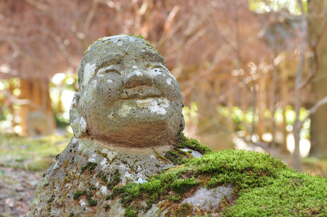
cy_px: 108
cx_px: 164
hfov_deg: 15.2
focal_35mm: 135
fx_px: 1225
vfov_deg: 10.1
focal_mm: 90
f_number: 9
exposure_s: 1/30
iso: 320
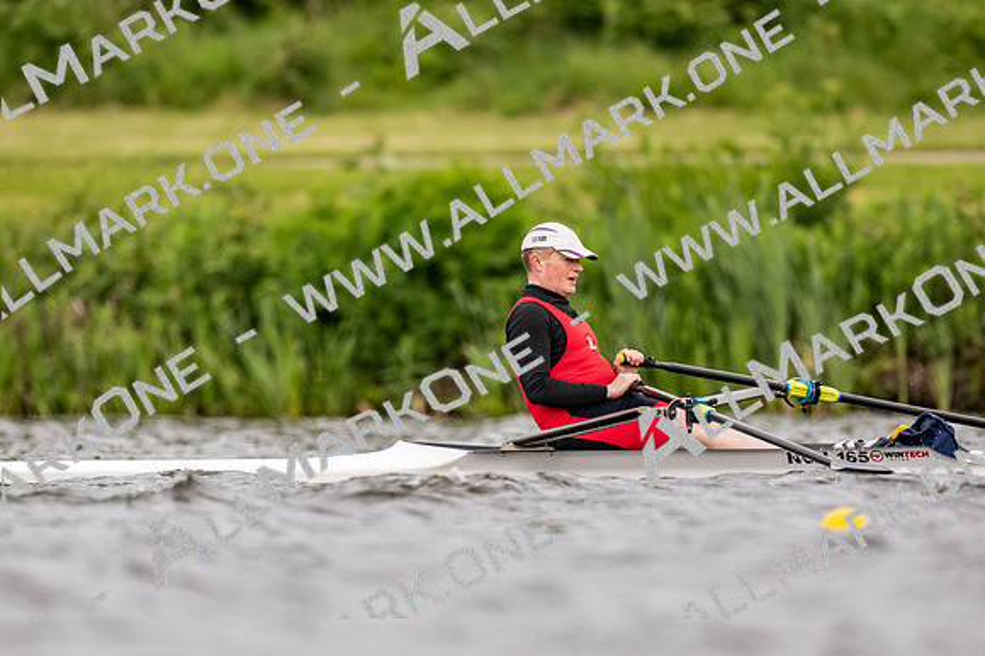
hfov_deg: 2.3
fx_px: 24610
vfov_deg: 1.5
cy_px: 328
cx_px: 492
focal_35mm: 900
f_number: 4
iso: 800
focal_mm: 600
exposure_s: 1/2500
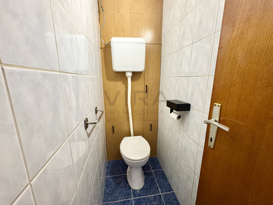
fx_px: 110
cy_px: 102
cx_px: 136
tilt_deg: -11.5
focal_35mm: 14
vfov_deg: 85.7
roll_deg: +0.6
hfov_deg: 102.1
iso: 250
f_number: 2.2
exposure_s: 1/50
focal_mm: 2.22
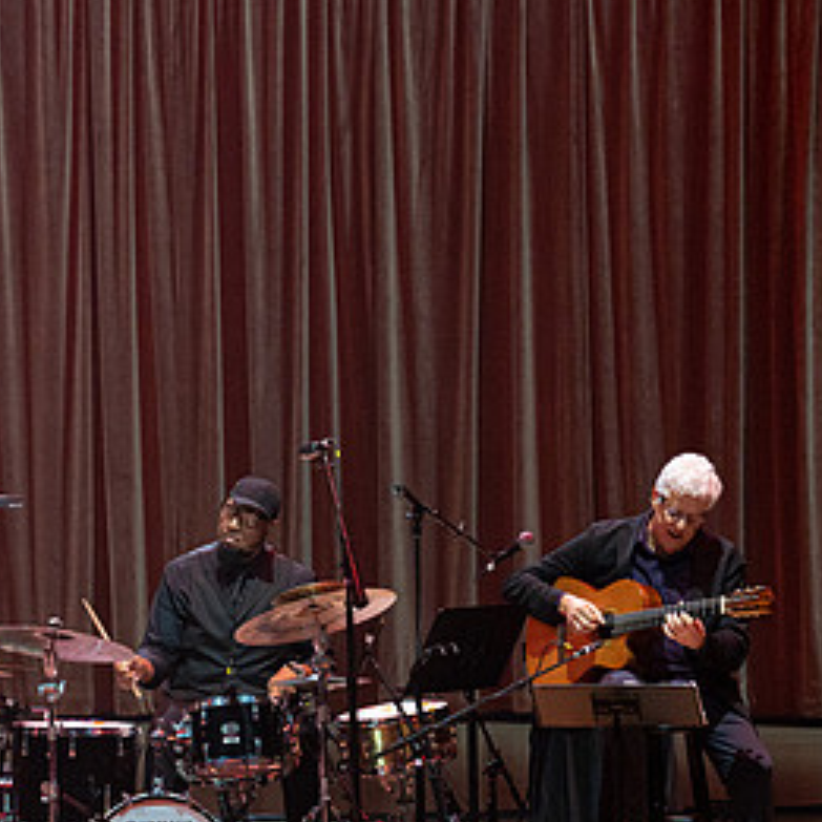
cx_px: 161
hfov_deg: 4.6
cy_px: 509
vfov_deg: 4.6
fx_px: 10316
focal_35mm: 384
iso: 2500
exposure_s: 1/250
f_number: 5
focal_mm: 200
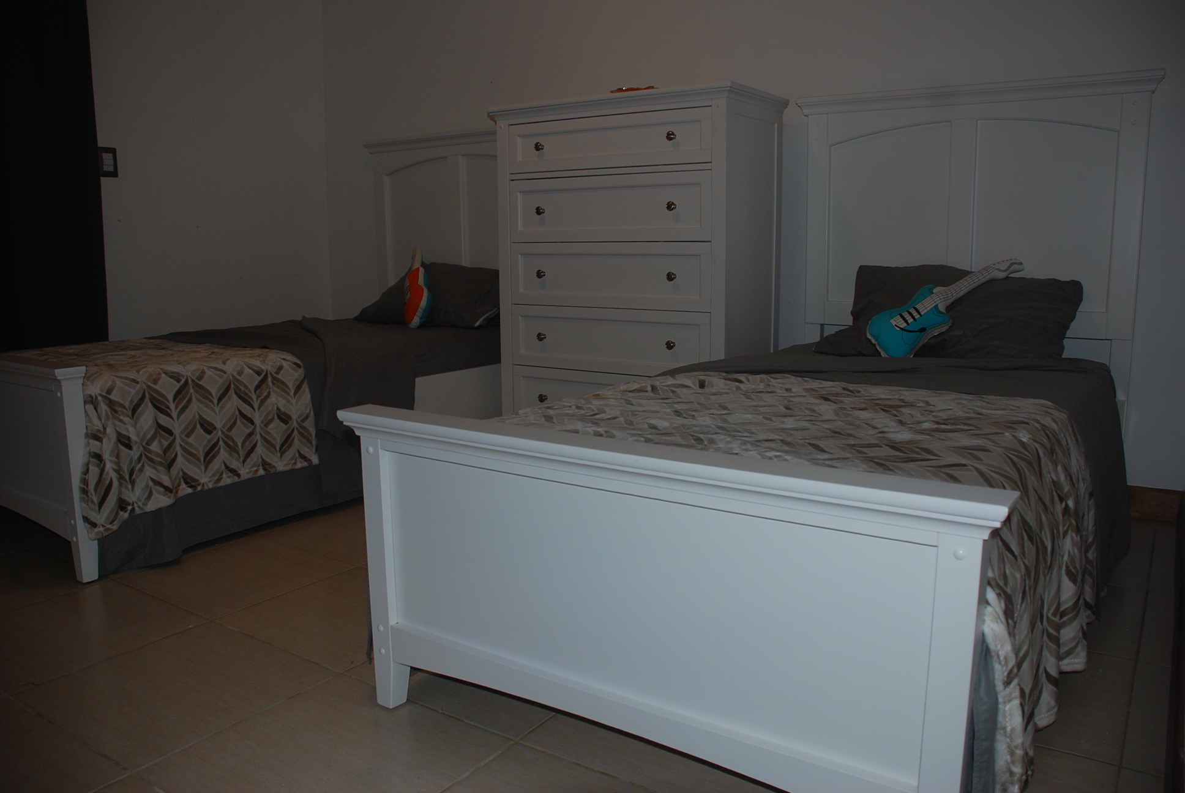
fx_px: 890
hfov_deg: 67.3
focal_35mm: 27
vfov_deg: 48.0
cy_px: 396
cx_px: 592
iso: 200
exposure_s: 1/60
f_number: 3.5
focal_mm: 18
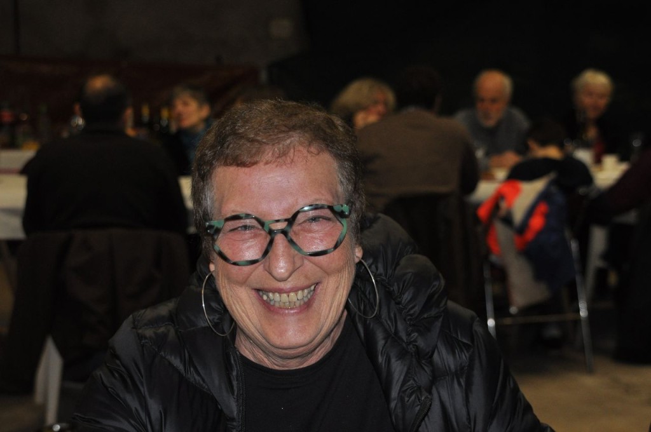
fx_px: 1625
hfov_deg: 22.6
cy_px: 216
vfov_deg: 15.1
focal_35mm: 90
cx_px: 326
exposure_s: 1/60
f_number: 5
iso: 800
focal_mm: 60
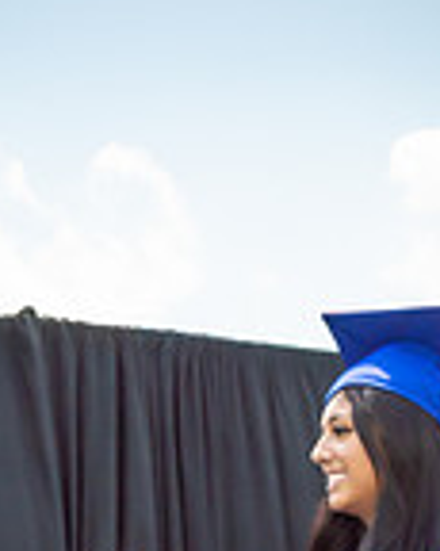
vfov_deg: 12.6
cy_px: 849
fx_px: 2363
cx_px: 161
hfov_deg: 10.6
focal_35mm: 145
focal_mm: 22
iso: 200
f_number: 7.1
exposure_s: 1/800
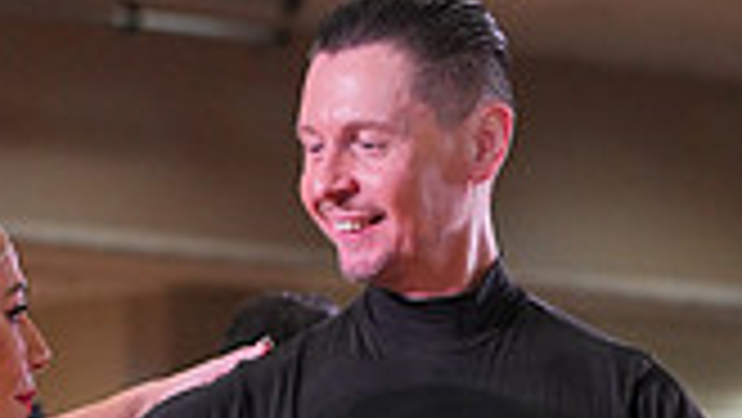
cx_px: 254
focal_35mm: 346
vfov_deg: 3.5
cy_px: 1052
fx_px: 6811
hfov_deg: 6.2
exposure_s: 1/500
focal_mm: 94
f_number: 4
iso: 2000
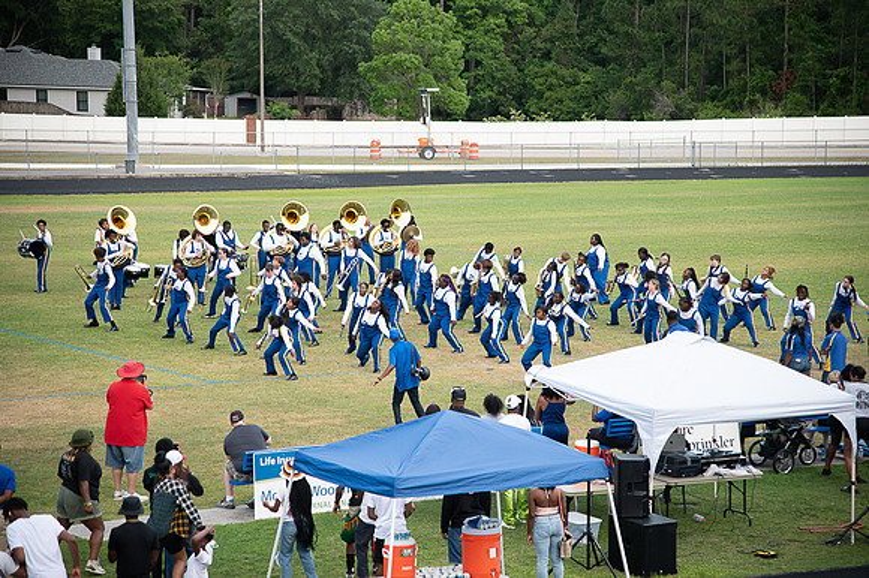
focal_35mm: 110
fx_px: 2654
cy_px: 289
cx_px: 434
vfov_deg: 12.4
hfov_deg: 18.6
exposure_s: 1/200
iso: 400
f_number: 4
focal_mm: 110
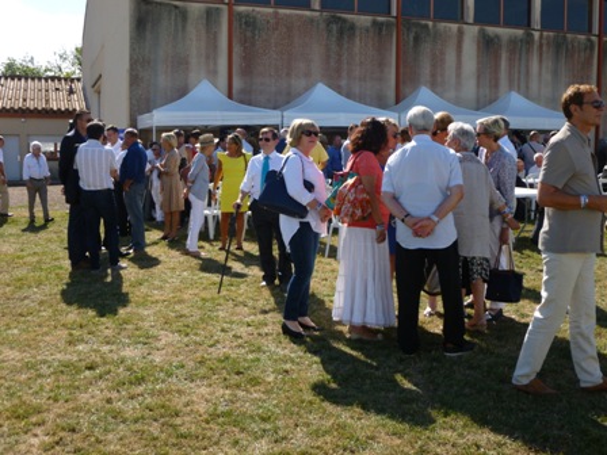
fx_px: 719
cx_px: 304
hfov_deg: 45.8
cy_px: 228
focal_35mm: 41
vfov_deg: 35.1
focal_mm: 7.4
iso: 100
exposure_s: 1/500
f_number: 3.8
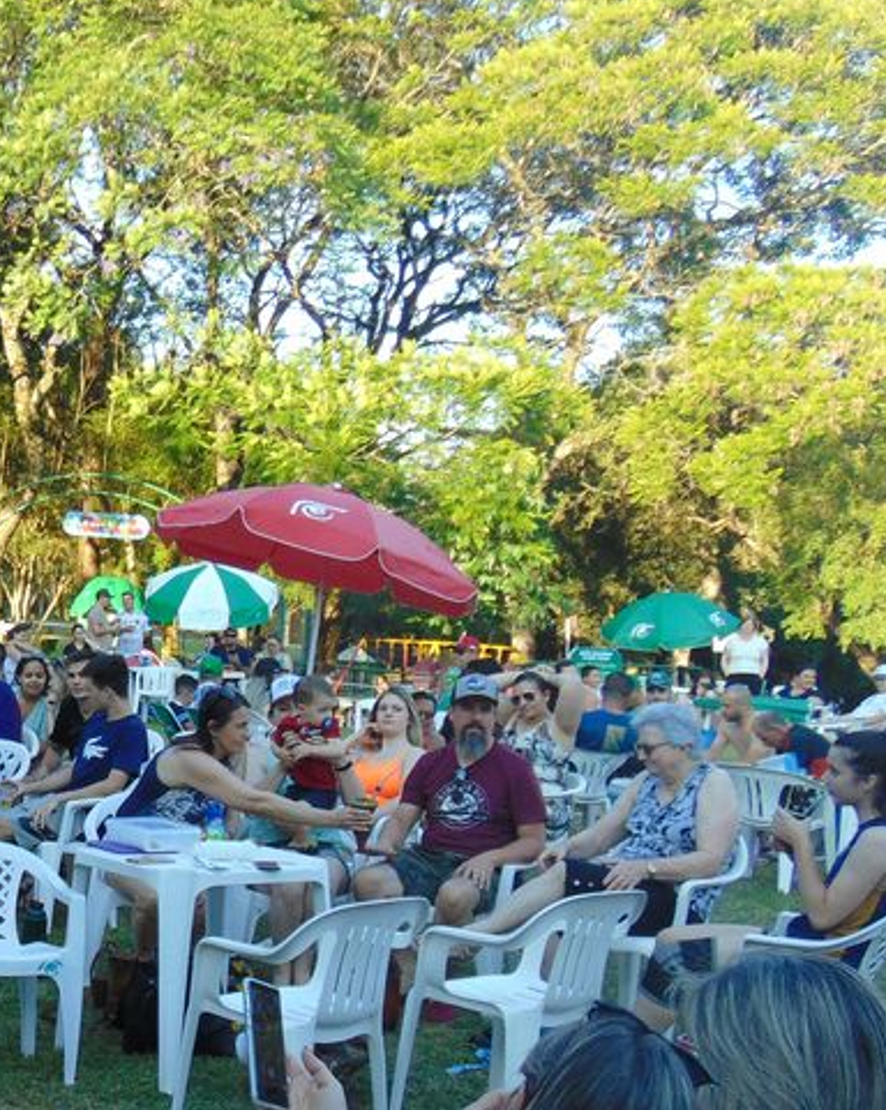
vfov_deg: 35.9
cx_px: -102
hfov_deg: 26.7
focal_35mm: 52
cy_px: 667
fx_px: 1707
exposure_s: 1/160
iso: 80
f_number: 3
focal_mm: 4.5
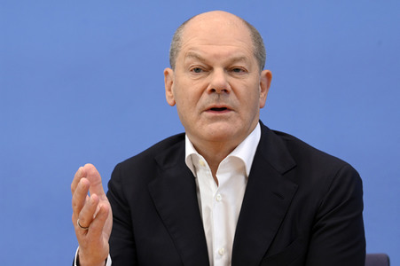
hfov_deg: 17.1
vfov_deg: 11.4
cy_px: 133
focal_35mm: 120
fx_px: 1332
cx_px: 200
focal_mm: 120
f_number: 6.3
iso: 3200
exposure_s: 1/500
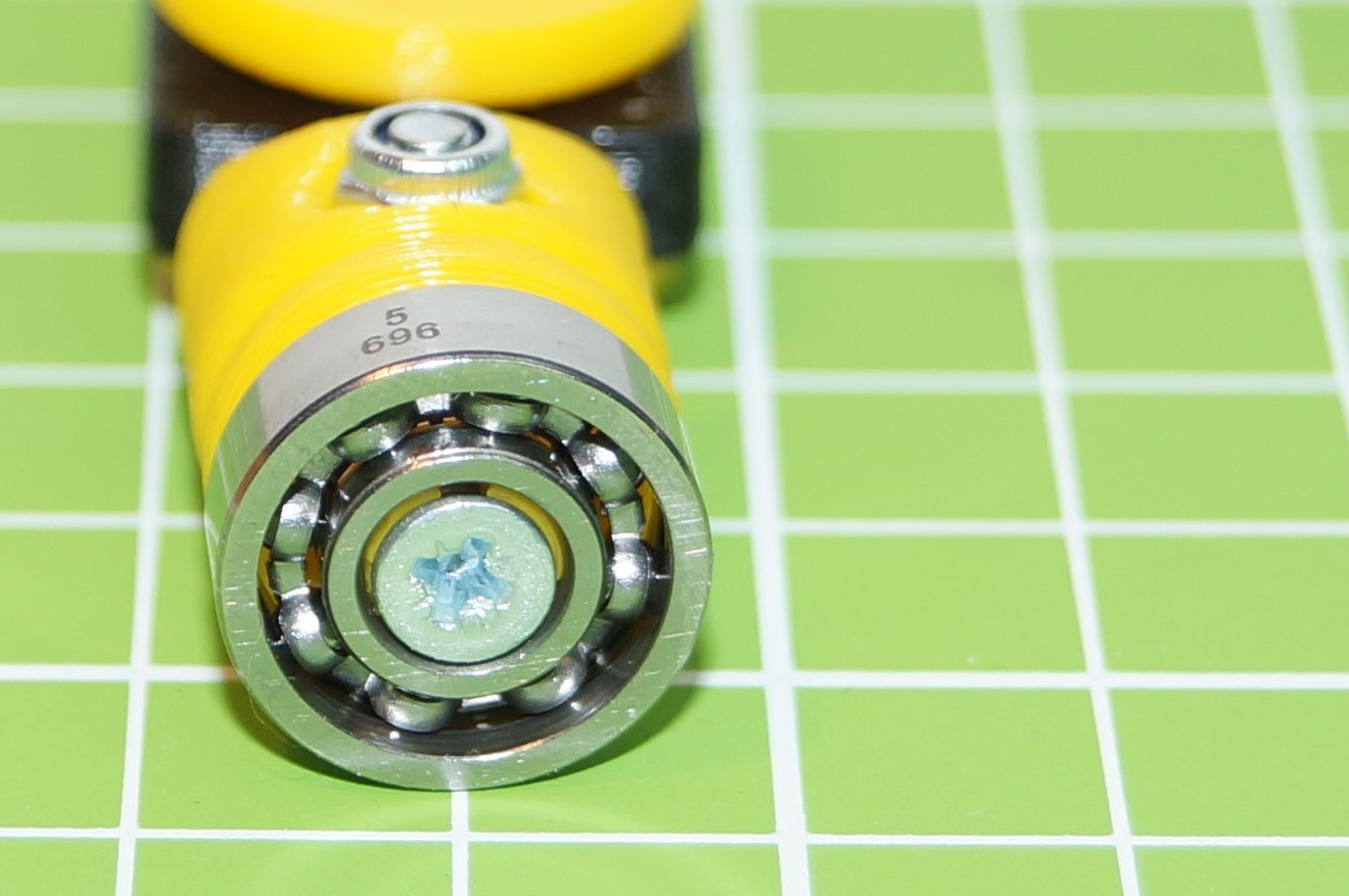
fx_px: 3250
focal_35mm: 87
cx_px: 402
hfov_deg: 23.3
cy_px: 287
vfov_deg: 15.7
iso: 160
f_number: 5
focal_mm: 35
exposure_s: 1/160
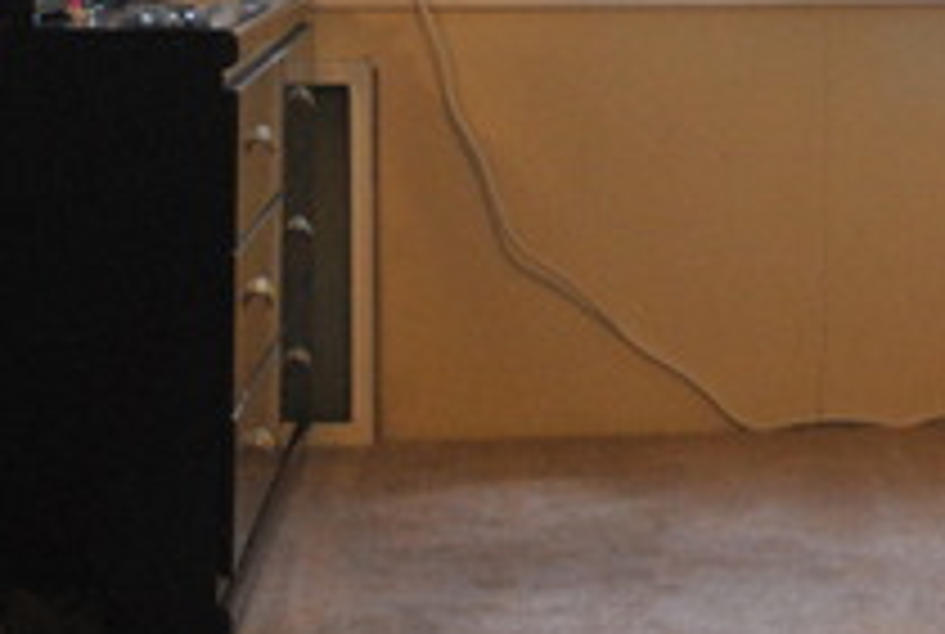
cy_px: -175
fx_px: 3841
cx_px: 1044
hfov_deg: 13.7
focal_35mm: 146
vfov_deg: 9.3
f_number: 4.8
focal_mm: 32
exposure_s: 1/30
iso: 720
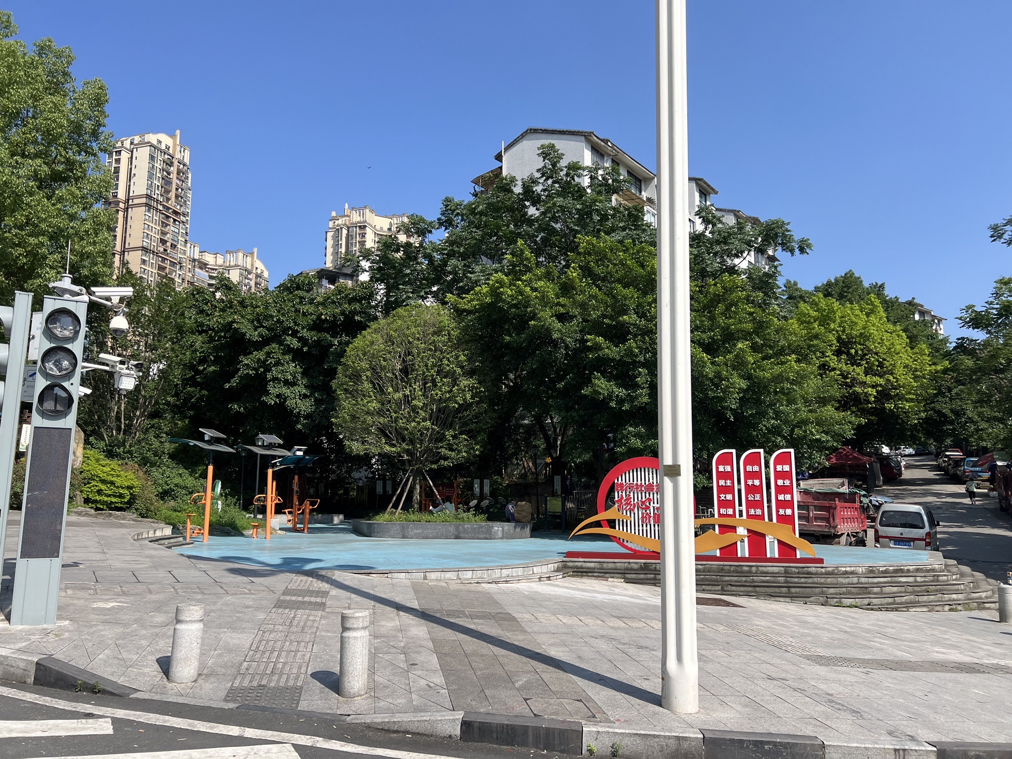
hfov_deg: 67.3
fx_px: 760
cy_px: 380
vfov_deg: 53.1
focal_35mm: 26
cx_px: 506
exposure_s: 1/3460
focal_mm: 5.7
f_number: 1.5
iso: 50
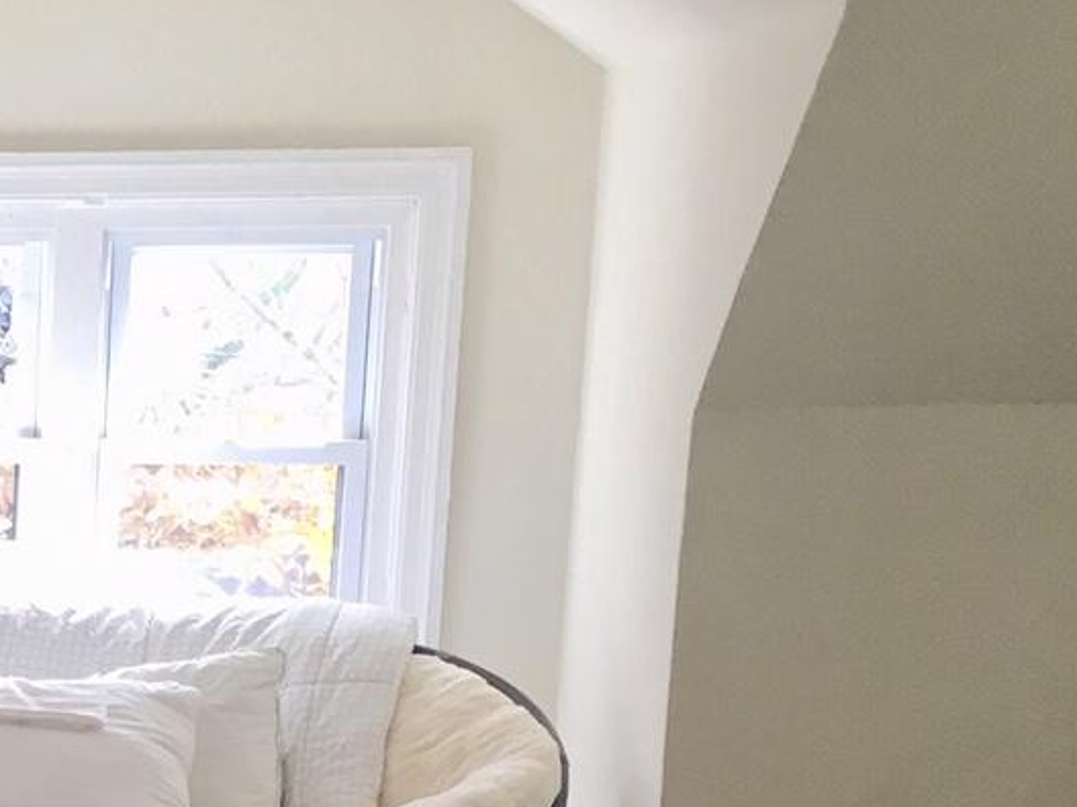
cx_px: -446
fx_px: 3453
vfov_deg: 12.7
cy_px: 1165
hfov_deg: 16.4
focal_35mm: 111
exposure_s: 1/30
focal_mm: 4.15
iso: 25
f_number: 2.2
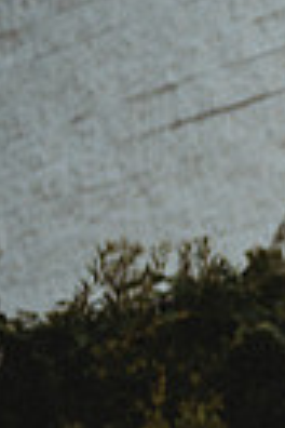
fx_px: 2636
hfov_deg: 5.8
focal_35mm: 222
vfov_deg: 9.3
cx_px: 831
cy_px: 333
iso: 100
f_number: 2.8
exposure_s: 1/640
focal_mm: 48
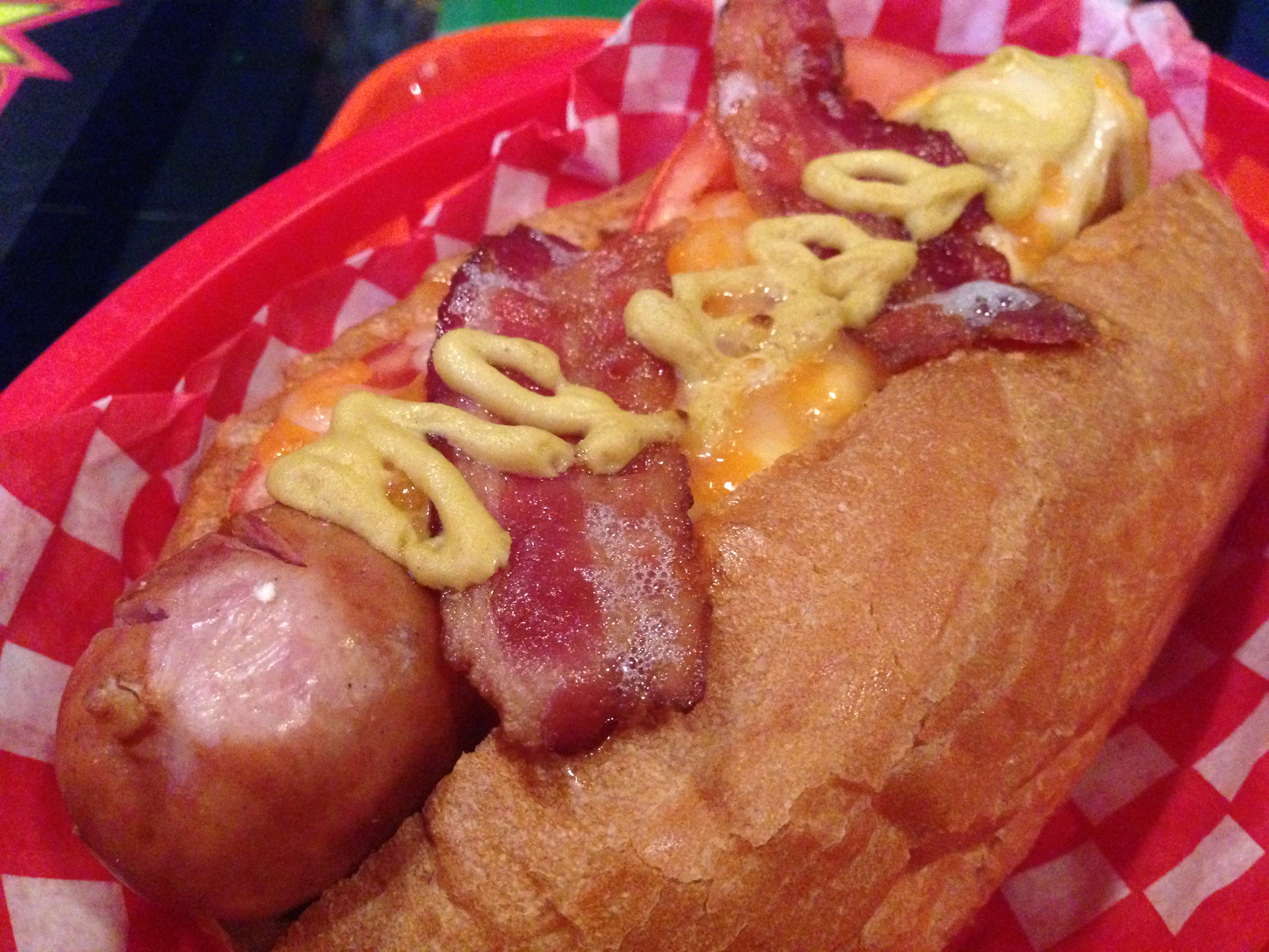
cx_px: 634
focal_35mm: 33
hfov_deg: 55.4
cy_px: 476
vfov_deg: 42.9
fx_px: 1210
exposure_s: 1/15
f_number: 2.4
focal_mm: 4.12
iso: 800
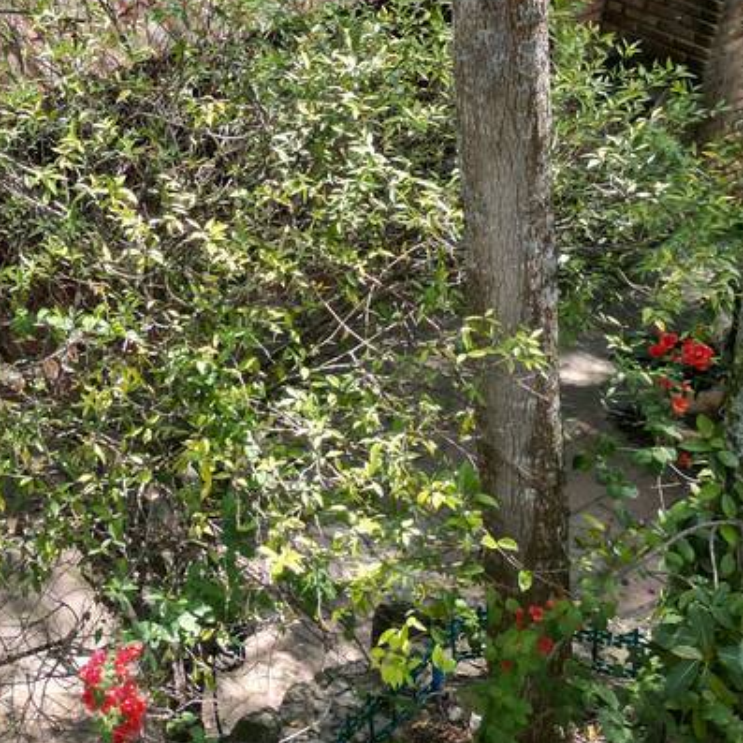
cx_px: -172
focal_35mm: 77
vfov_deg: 20.6
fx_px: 1870
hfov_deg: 20.8
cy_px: -215
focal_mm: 6.72
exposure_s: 1/40
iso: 100
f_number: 1.7
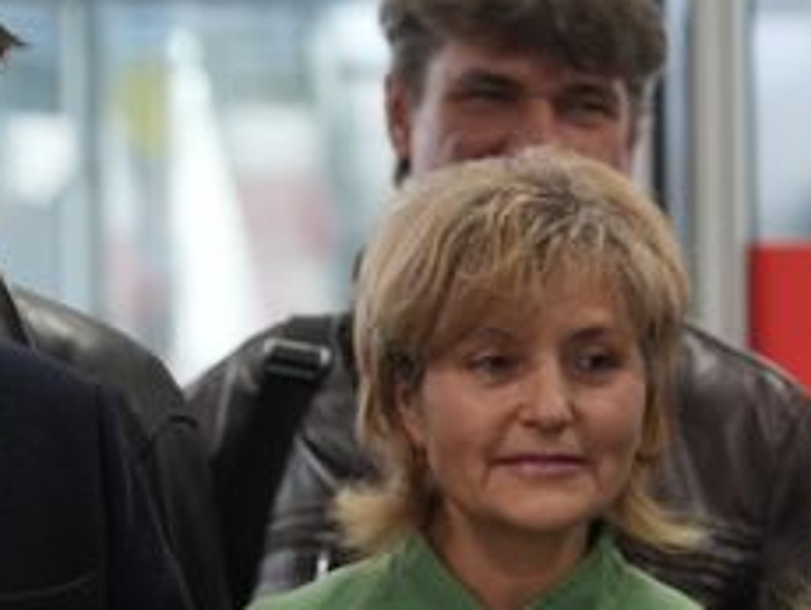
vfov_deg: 5.2
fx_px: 6708
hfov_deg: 6.8
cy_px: 416
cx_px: -337
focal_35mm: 286
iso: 800
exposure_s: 1/200
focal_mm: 98
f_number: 3.5
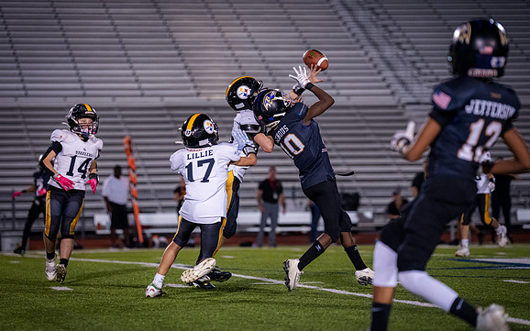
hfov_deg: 12.0
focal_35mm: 175
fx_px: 2527
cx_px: 263
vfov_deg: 7.5
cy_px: 135
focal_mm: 140
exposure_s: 1/1000
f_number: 2.8
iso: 2500
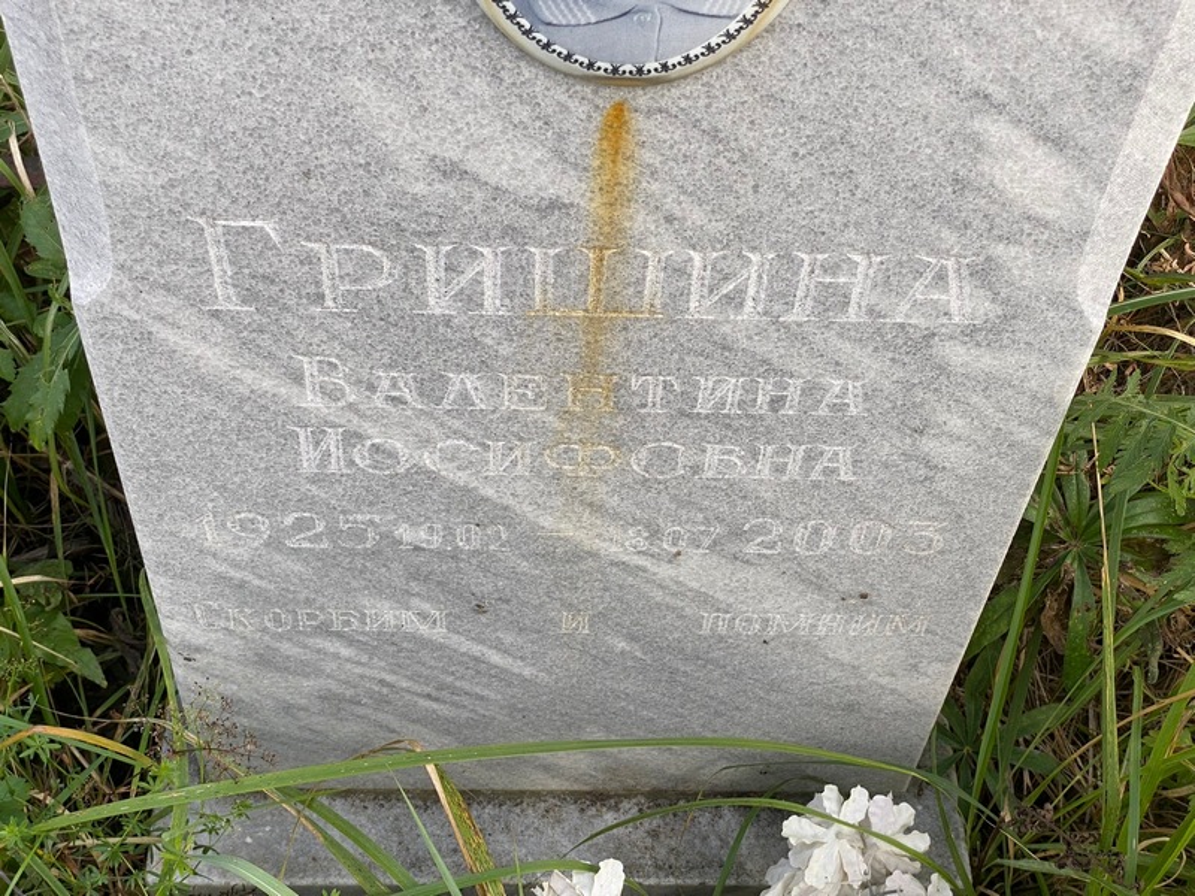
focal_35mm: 52
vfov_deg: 28.0
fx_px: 1795
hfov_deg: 36.8
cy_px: 448
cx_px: 598
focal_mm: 6
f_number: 2
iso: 20
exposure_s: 1/205
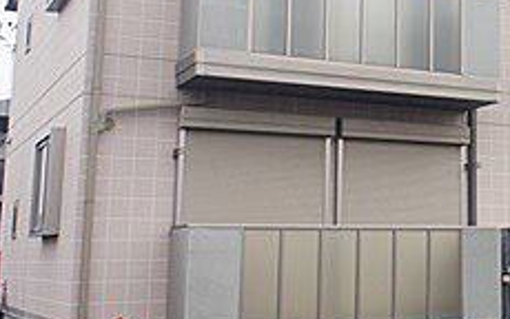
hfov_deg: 27.8
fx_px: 946
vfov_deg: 19.1
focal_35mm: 68
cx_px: 548
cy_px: 93
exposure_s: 1/100
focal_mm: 16
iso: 200
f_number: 5.6
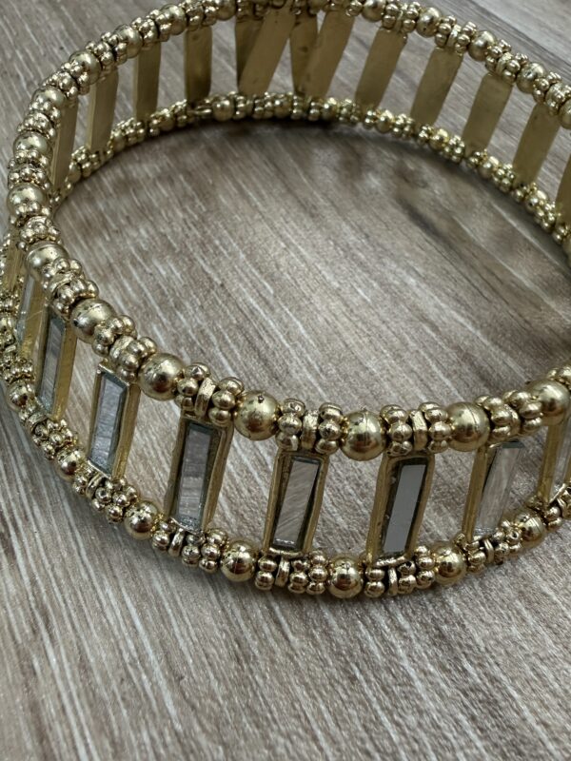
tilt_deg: -52.5
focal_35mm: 24
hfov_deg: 56.8
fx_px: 528
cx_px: 286
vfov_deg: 71.6
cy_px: 380
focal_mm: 2.22
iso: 250
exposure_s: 1/50
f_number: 2.2
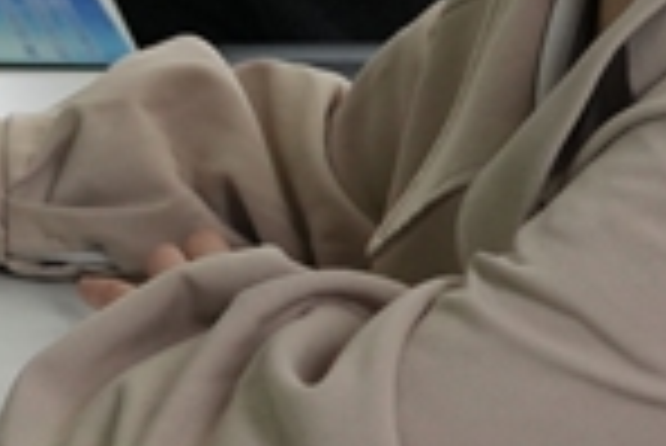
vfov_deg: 6.7
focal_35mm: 203
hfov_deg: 10.1
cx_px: 94
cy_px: -295
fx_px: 3754
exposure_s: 1/160
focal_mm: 25
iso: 1250
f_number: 4
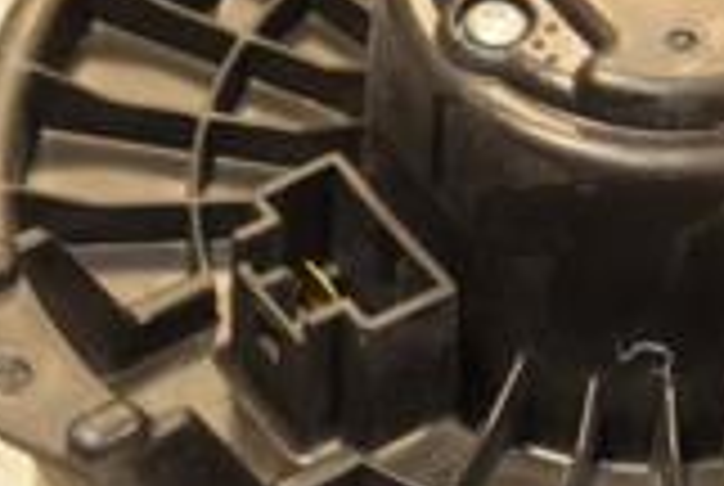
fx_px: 5054
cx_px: 594
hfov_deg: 8.2
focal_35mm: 251
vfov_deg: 5.5
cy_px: 184
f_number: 5
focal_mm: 45
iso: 800
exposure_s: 1/200
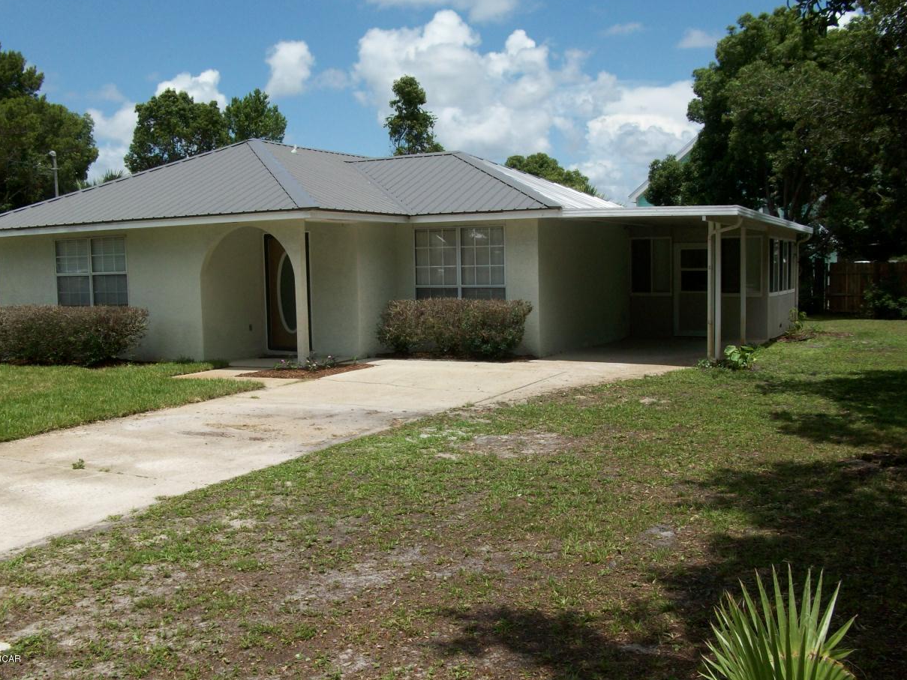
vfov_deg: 39.7
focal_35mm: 36
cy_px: 324
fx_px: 943
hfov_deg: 51.3
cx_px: 441
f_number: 5.5
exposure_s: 1/453
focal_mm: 5.7
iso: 64
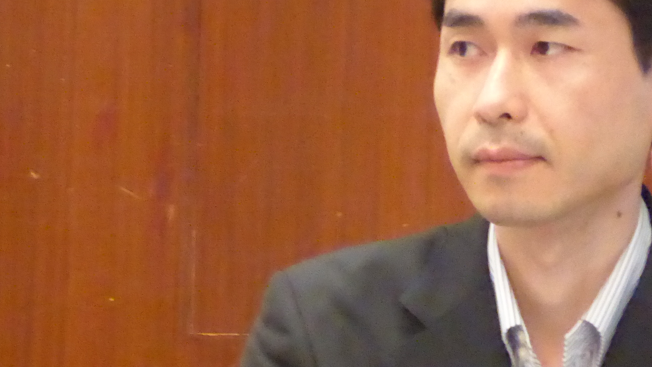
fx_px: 9232
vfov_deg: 2.3
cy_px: 165
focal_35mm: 534
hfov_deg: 4.0
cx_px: 396
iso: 3200
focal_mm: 41.4
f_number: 5.6
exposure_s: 1/15
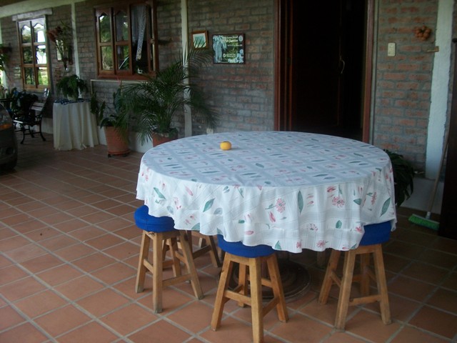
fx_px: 422
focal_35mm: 32
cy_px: 172
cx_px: 228
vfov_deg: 44.2
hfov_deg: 56.8
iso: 80
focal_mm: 5.7
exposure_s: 1/80
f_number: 2.9
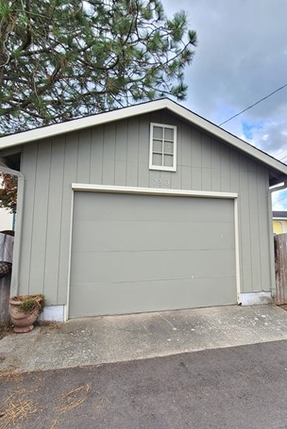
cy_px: 215
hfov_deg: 63.5
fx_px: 227
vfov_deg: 86.9
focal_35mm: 19
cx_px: 184
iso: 50
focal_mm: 2.2
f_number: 2.2
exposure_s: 1/220
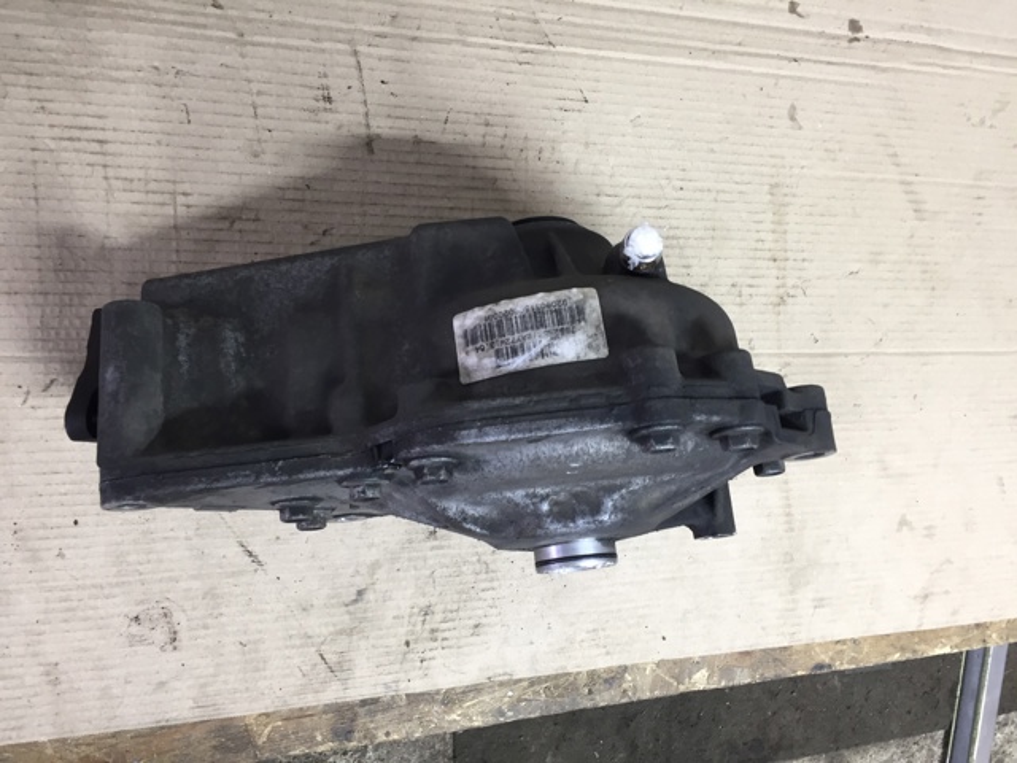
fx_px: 852
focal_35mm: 29
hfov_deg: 61.7
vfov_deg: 48.2
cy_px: 382
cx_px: 508
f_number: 2.2
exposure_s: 1/33
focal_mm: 4.15
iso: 80
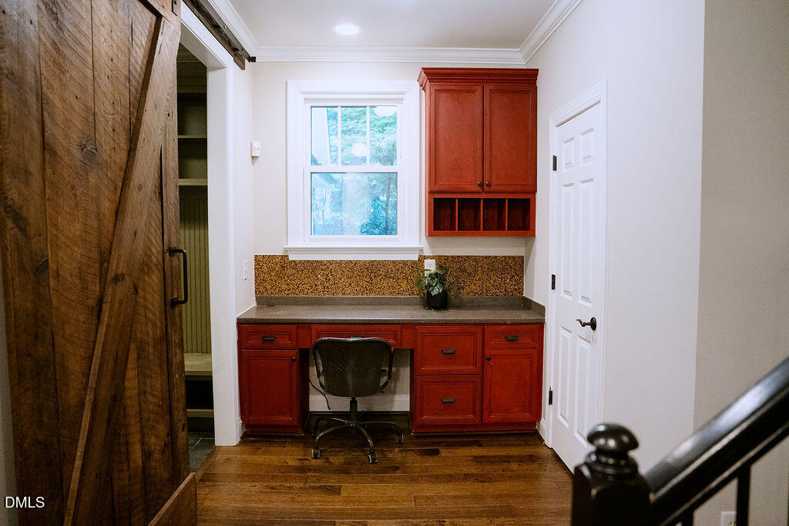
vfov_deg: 52.2
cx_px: 394
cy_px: 263
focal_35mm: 25
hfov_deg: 72.6
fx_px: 537
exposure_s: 1/200
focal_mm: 24
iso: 5000
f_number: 2.8
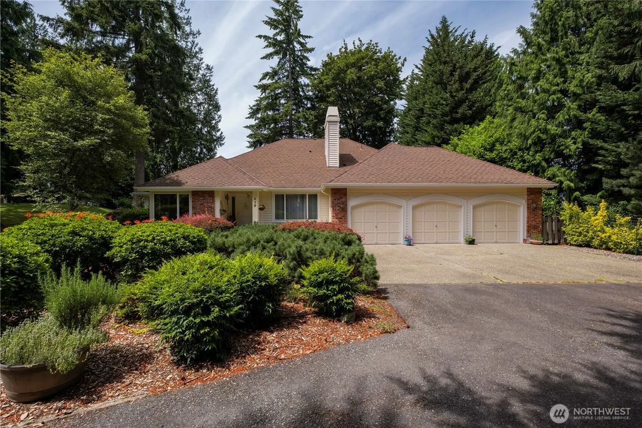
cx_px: 321
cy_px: 214
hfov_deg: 100.4
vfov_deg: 77.3
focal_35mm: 15
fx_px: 267
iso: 125
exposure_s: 1/40
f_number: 7.1
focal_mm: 10
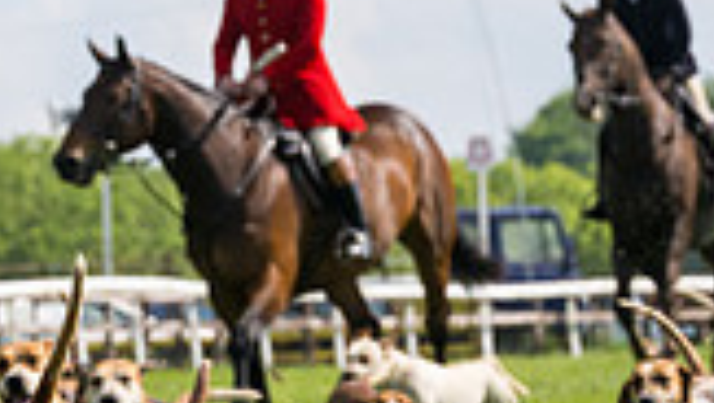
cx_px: 454
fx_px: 11407
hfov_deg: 3.6
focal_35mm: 602
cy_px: 653
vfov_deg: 2.0
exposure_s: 1/3200
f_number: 5
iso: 400
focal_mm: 93
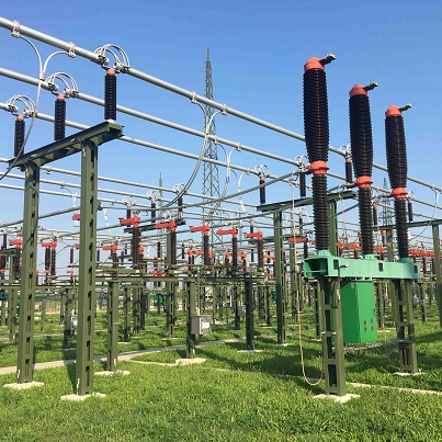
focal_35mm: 35
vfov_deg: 47.2
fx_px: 506
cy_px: 223
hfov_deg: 47.1
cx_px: 250
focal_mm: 4.15
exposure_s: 1/1202
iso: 25
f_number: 2.2
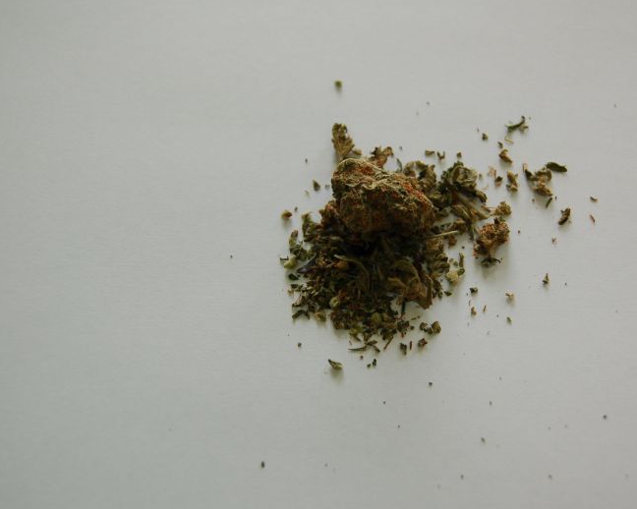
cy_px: 258
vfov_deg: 25.8
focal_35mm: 59
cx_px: 378
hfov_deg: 31.9
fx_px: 1112
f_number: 5
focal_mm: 34
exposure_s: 1/100
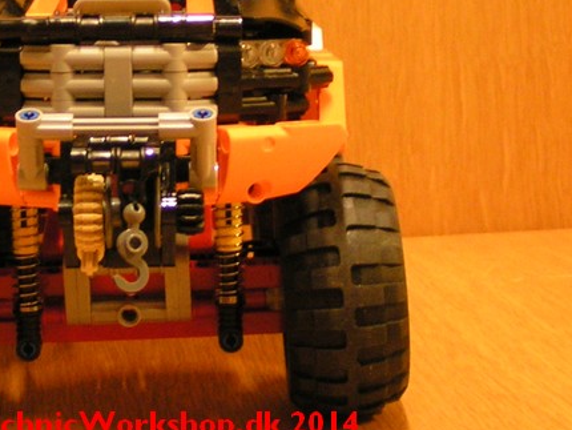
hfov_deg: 31.1
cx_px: 148
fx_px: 1009
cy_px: 138
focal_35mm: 61
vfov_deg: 23.9
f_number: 2.8
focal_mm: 6.3
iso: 200
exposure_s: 1/4
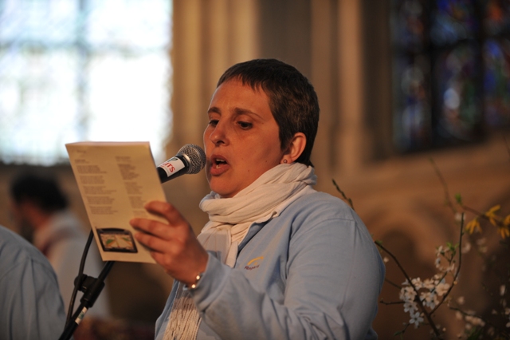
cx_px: 255
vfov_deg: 11.0
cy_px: 170
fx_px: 1770
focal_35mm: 125
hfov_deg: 16.4
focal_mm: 125
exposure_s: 1/250
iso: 500
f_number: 2.8
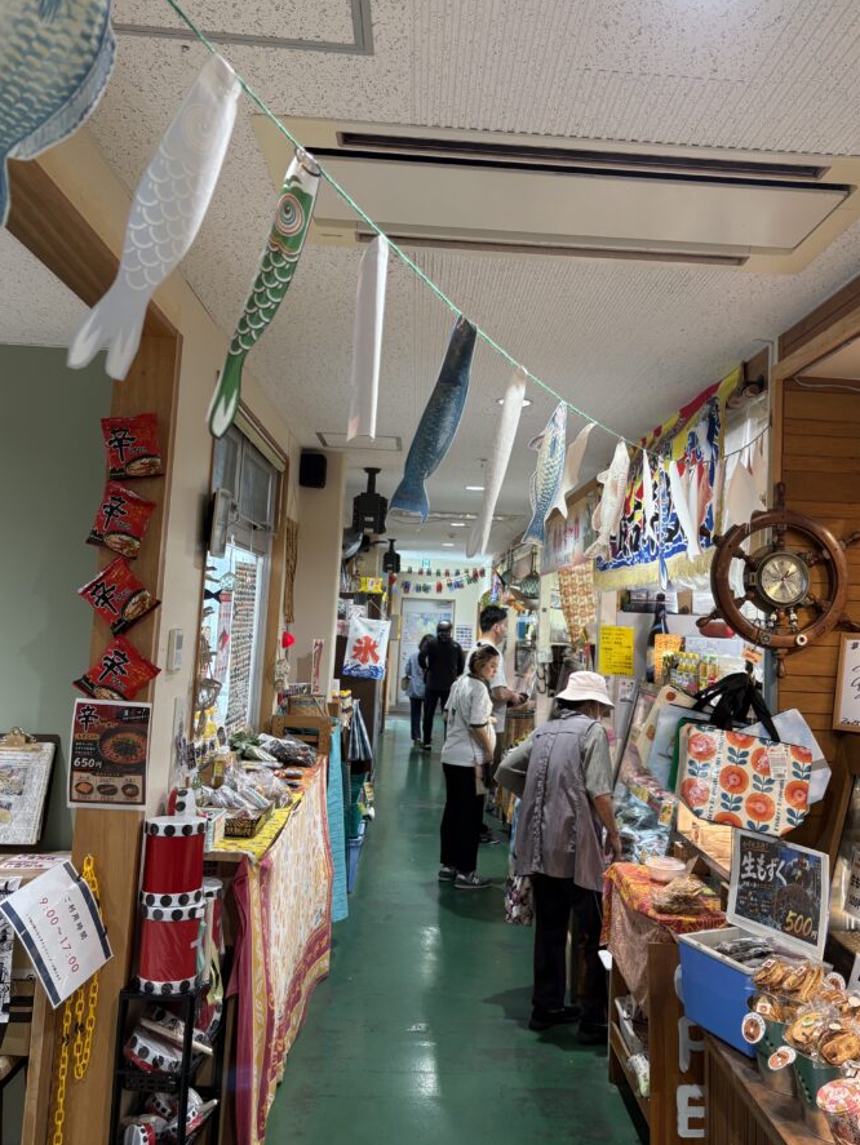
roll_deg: -2.1
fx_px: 993
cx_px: 482
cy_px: 520
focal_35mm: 30
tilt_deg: +7.1
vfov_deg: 59.8
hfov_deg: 46.7
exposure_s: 1/60
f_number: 1.6
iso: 80
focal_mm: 5.96
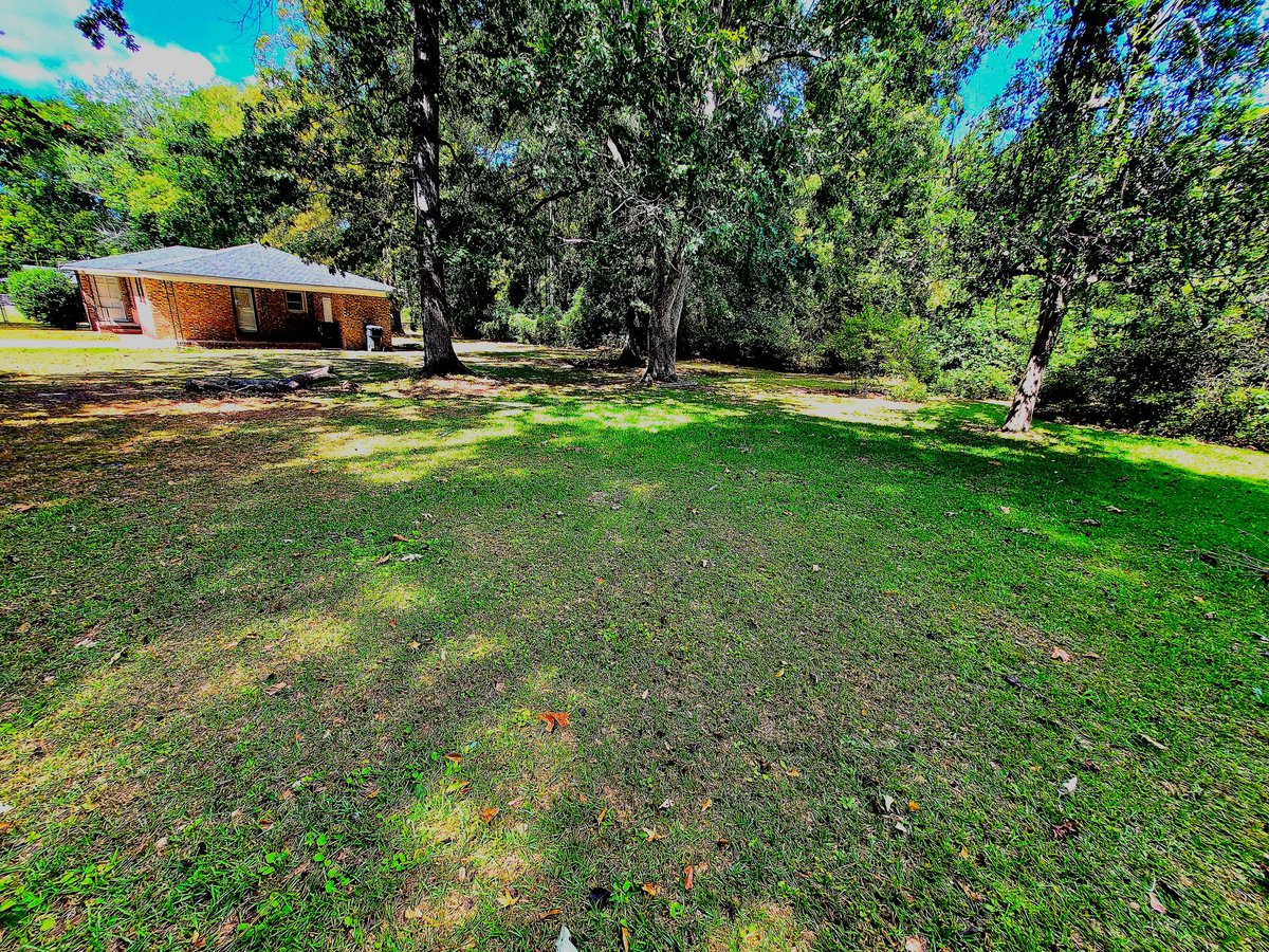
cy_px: 476
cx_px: 634
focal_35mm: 13
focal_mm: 1.74
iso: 40
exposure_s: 1/417
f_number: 2.2
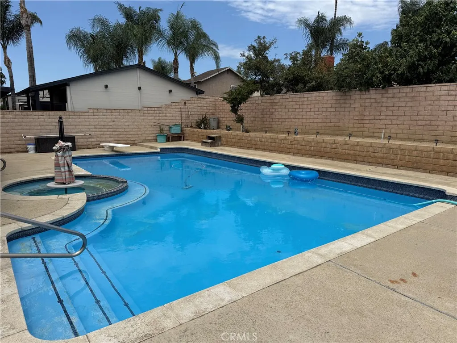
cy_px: 172
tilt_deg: -10.1
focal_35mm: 24
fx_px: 317
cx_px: 228
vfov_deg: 56.8
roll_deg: -0.7
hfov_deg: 71.6
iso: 80
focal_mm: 6.76
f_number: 1.78
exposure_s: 1/6711
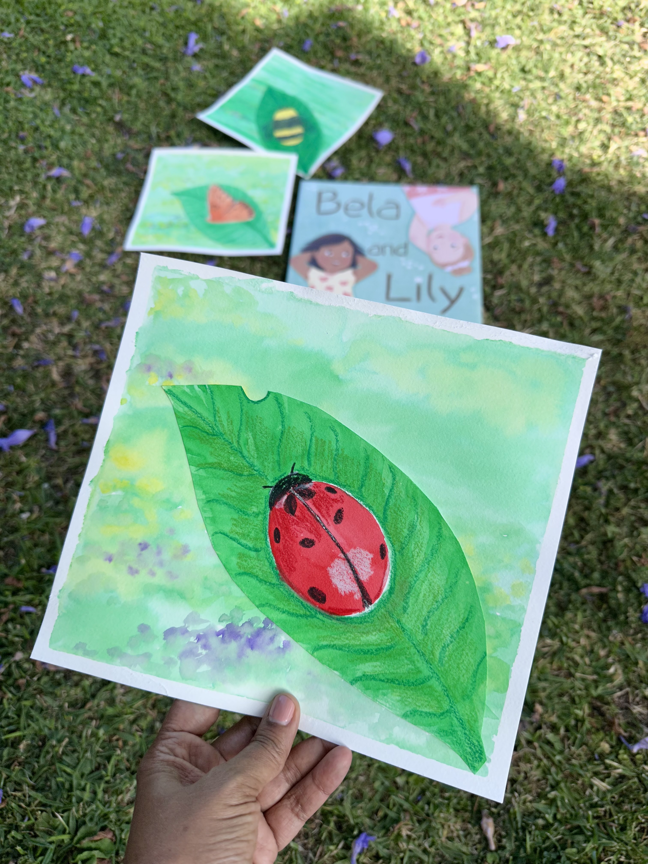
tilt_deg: -60.2
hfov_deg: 56.8
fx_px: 599
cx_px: 324
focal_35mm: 24
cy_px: 432
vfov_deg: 71.6
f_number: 1.78
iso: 80
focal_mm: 6.86
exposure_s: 1/1144
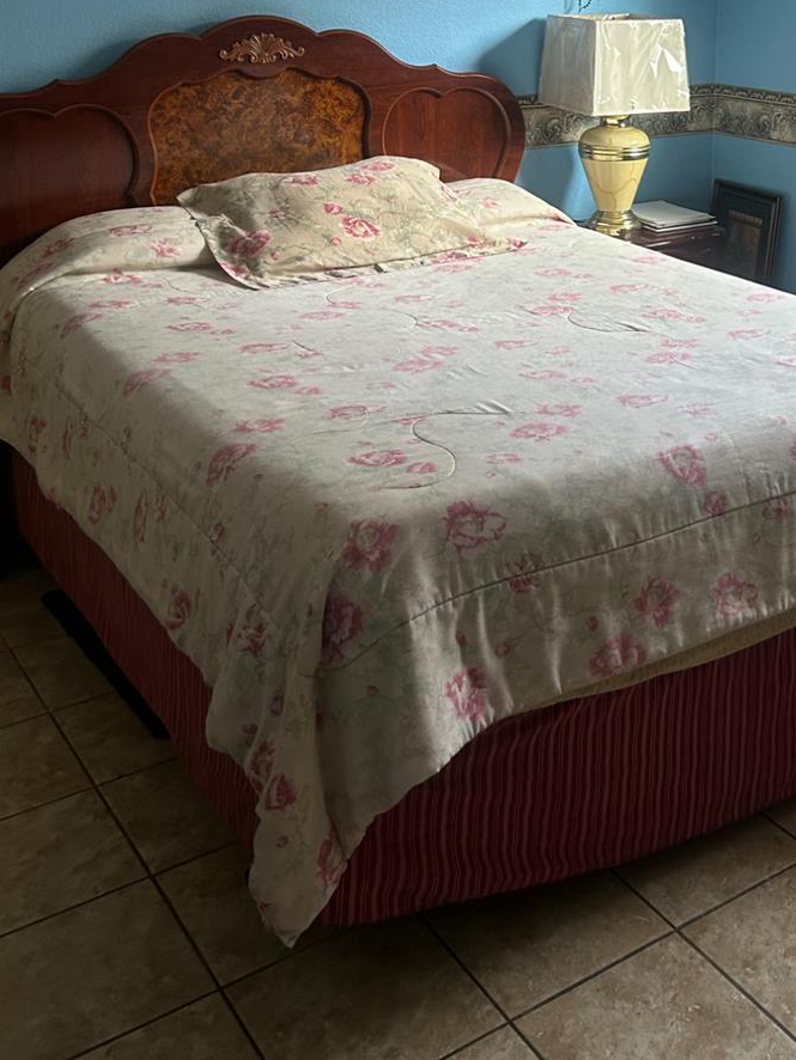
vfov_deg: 41.2
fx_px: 1348
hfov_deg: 31.8
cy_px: 215
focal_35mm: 44
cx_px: 671
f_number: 1.5
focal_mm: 5.7
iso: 125
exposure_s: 1/121
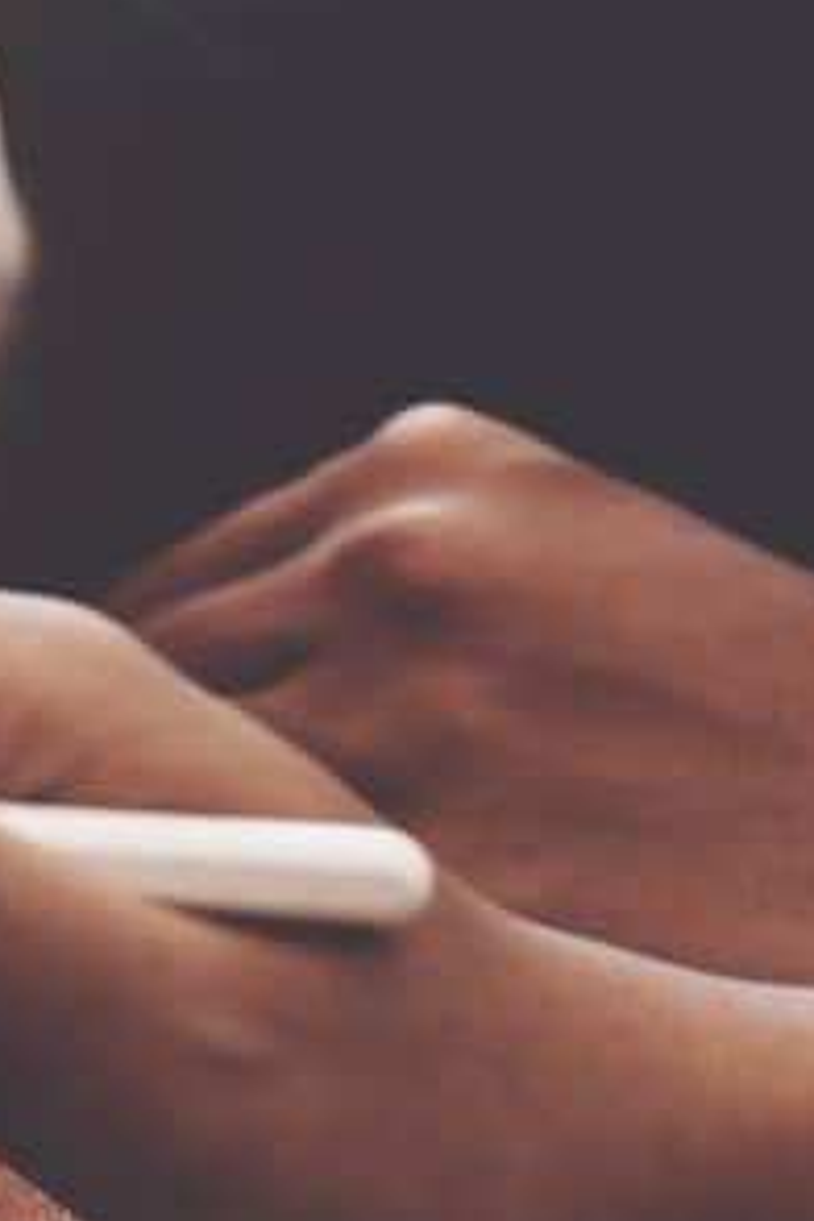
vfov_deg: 9.7
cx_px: -548
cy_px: 723
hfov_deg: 6.3
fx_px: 7224
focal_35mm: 213
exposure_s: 1/100
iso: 200
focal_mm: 50
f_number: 2.8
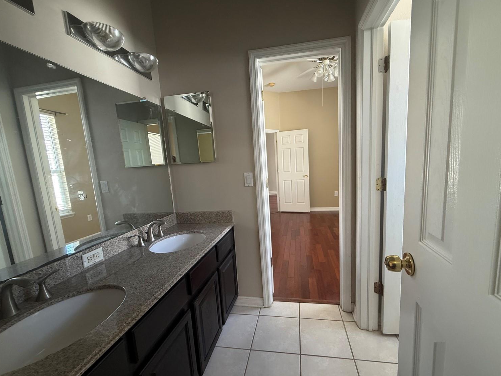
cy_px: 195
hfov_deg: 98.1
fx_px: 217
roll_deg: +2.7
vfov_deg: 81.7
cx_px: 264
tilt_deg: -7.2
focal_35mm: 15
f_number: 2.2
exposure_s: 1/60
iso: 200
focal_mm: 2.22
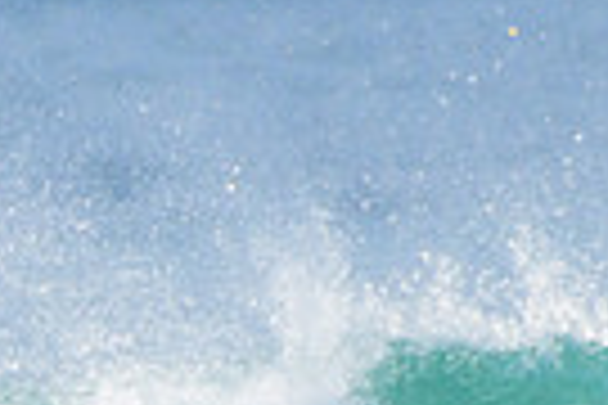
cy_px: 664
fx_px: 72414
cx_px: -203
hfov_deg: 0.5
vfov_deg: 0.3
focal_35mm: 4288
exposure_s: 1/2000
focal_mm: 1000
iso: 1250
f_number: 11
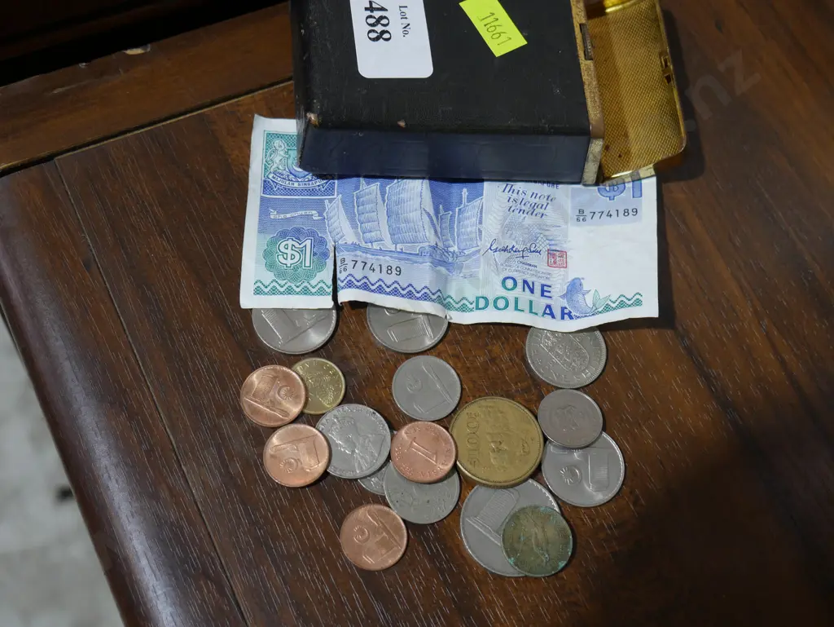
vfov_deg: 29.1
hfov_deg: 38.2
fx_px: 1205
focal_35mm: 50
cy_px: 314
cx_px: 417
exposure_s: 1/60
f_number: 5.3
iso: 400
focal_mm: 25
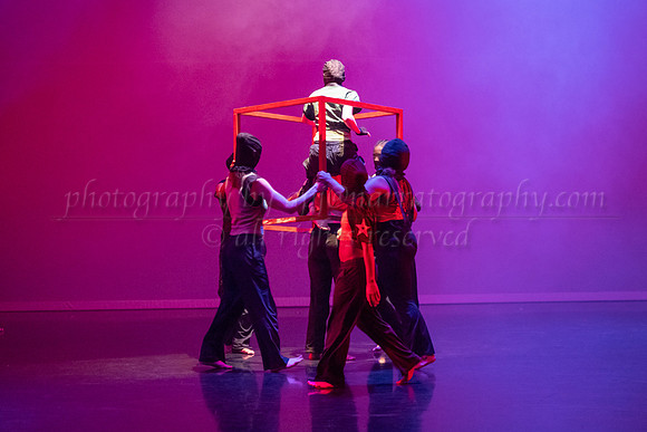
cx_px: 421
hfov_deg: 18.2
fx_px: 2017
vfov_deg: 12.2
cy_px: 213
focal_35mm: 112
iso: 4000
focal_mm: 75
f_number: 2.8
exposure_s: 1/200
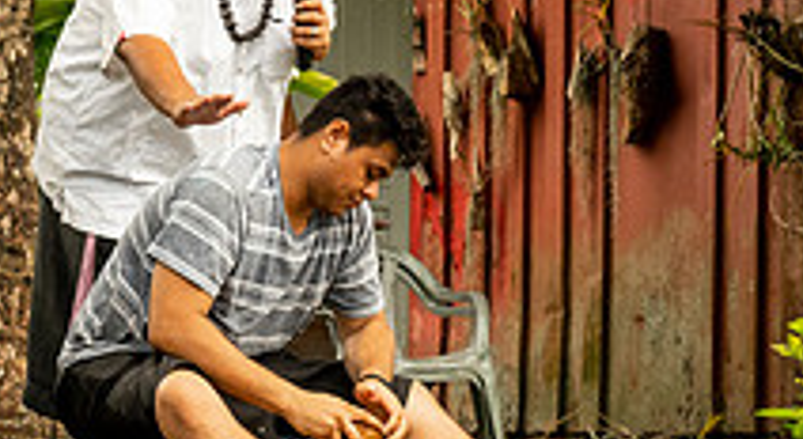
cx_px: -441
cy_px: 114
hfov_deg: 7.5
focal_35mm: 285
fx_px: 6029
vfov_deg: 4.2
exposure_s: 1/250
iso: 900
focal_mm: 70
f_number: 8
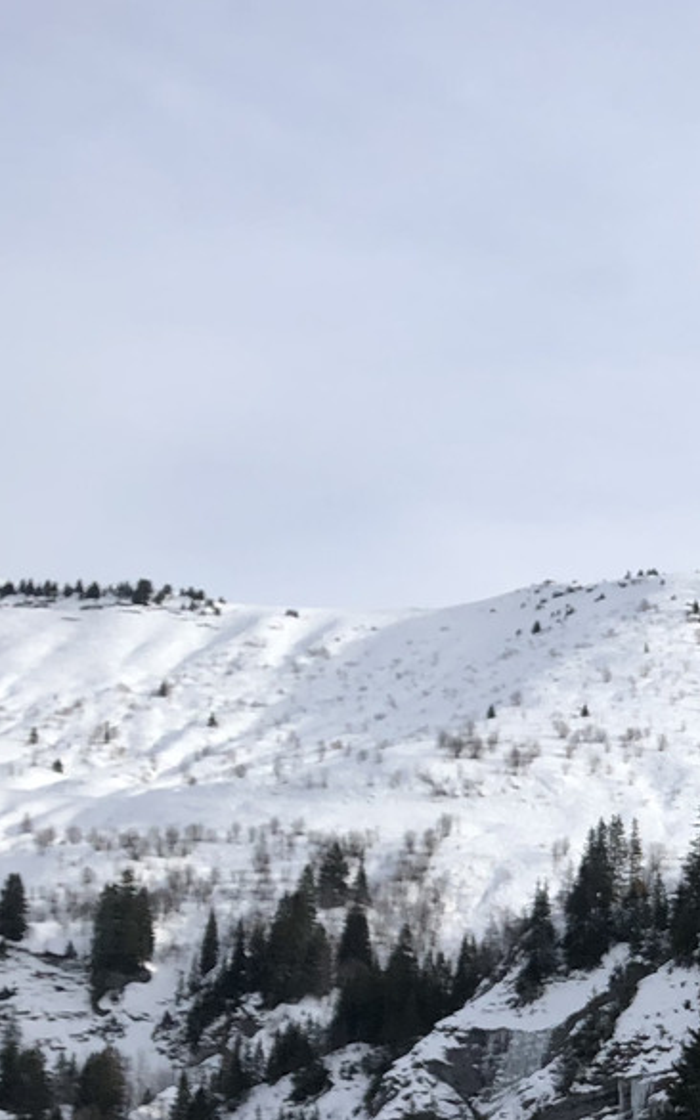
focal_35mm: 81
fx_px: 2474
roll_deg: -1.2
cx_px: 1025
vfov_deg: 24.6
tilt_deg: +7.6
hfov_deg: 15.0
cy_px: 1055
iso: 20
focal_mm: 4
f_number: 1.8
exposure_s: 1/2288
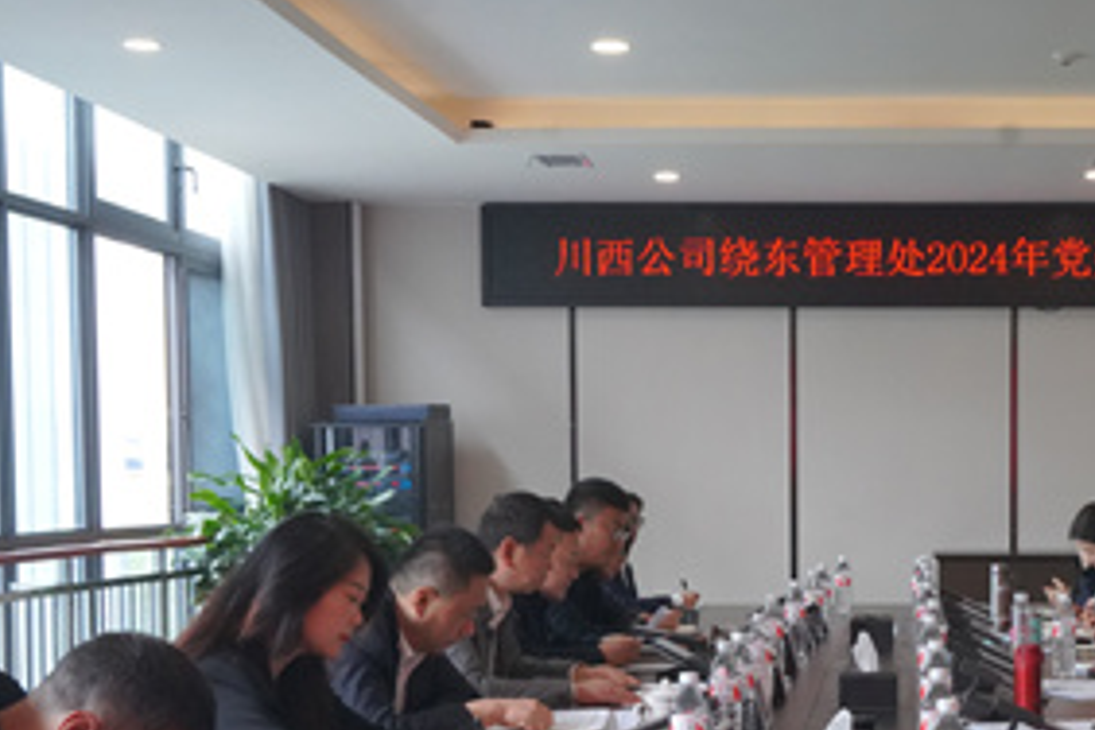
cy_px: 606
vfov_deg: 19.2
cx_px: 905
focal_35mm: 70
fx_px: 2129
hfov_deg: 28.1
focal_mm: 26
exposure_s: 1/125
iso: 4000
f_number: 11
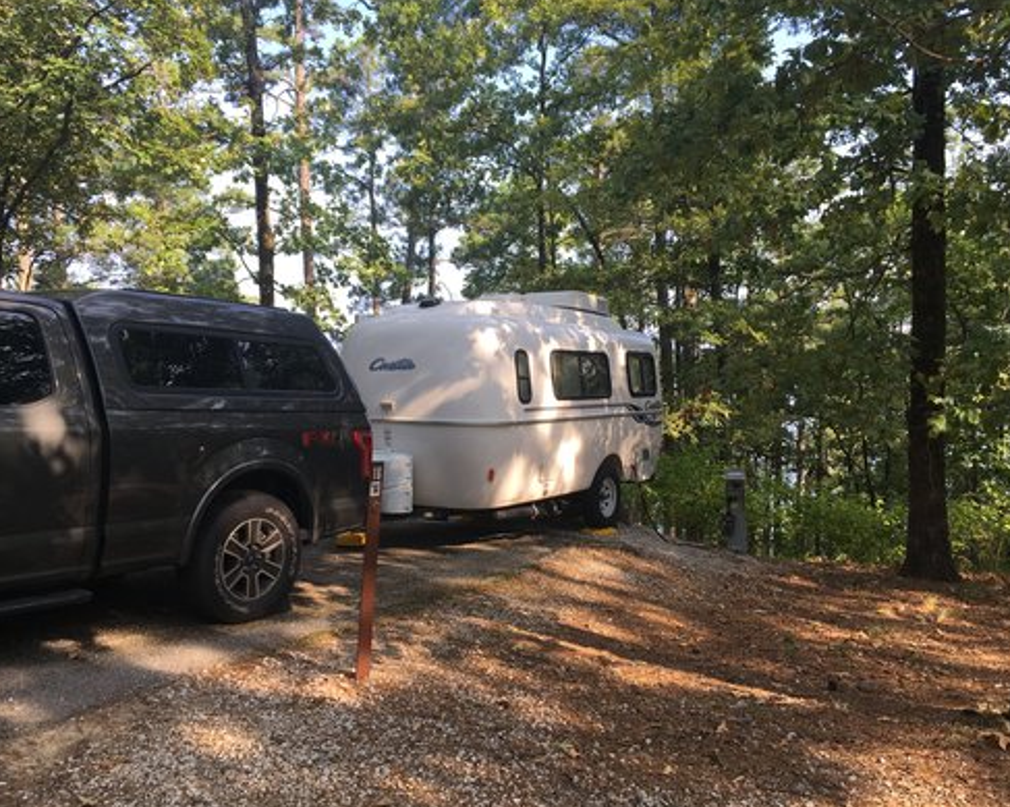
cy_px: 407
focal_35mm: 31
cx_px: 501
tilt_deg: -1.8
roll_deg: -0.1
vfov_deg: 47.1
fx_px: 926
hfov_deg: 57.2
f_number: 2.2
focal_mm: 4.15
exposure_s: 1/299
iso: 25
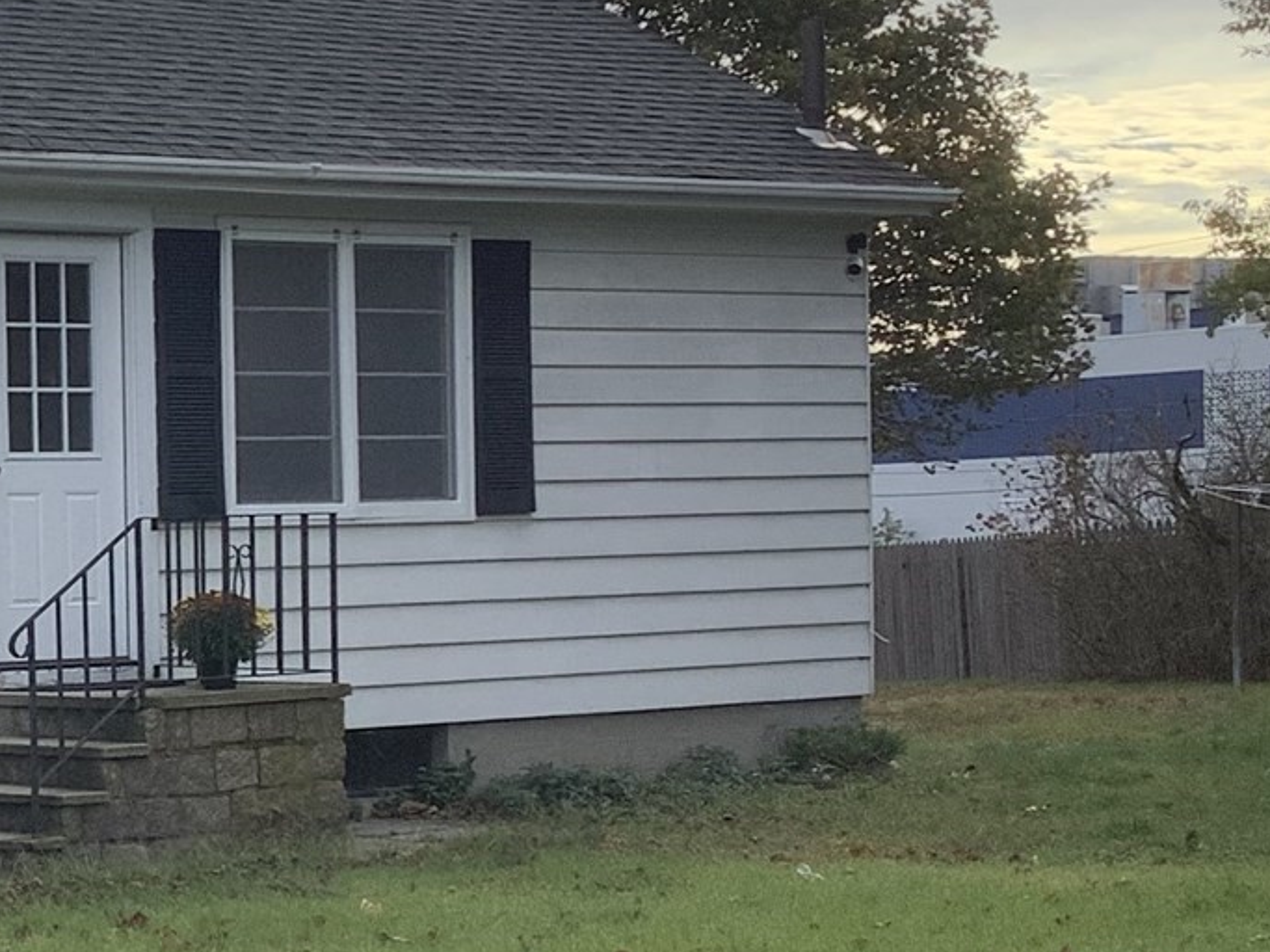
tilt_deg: -2.4
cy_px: 671
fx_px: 3411
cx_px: -493
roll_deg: +2.6
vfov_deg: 15.8
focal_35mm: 93
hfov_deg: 19.1
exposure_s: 1/754
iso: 25
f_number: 2.4
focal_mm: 3.3
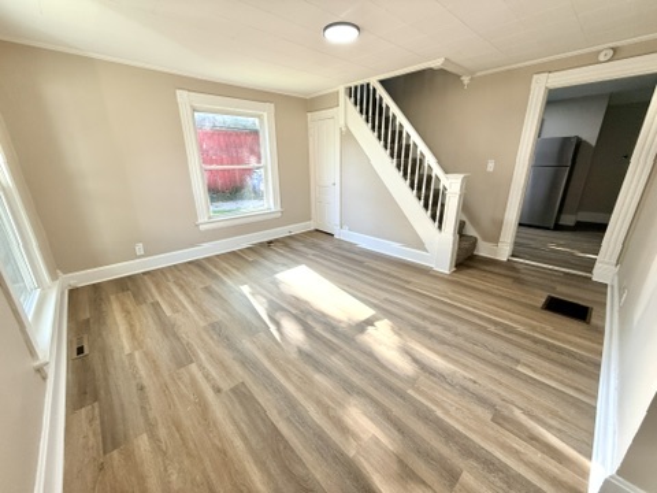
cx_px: 328
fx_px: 266
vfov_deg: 85.7
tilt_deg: -17.8
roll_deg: +0.6
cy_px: 246
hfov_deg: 102.1
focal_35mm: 14
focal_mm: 2.22
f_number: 2.2
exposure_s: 1/99
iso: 100
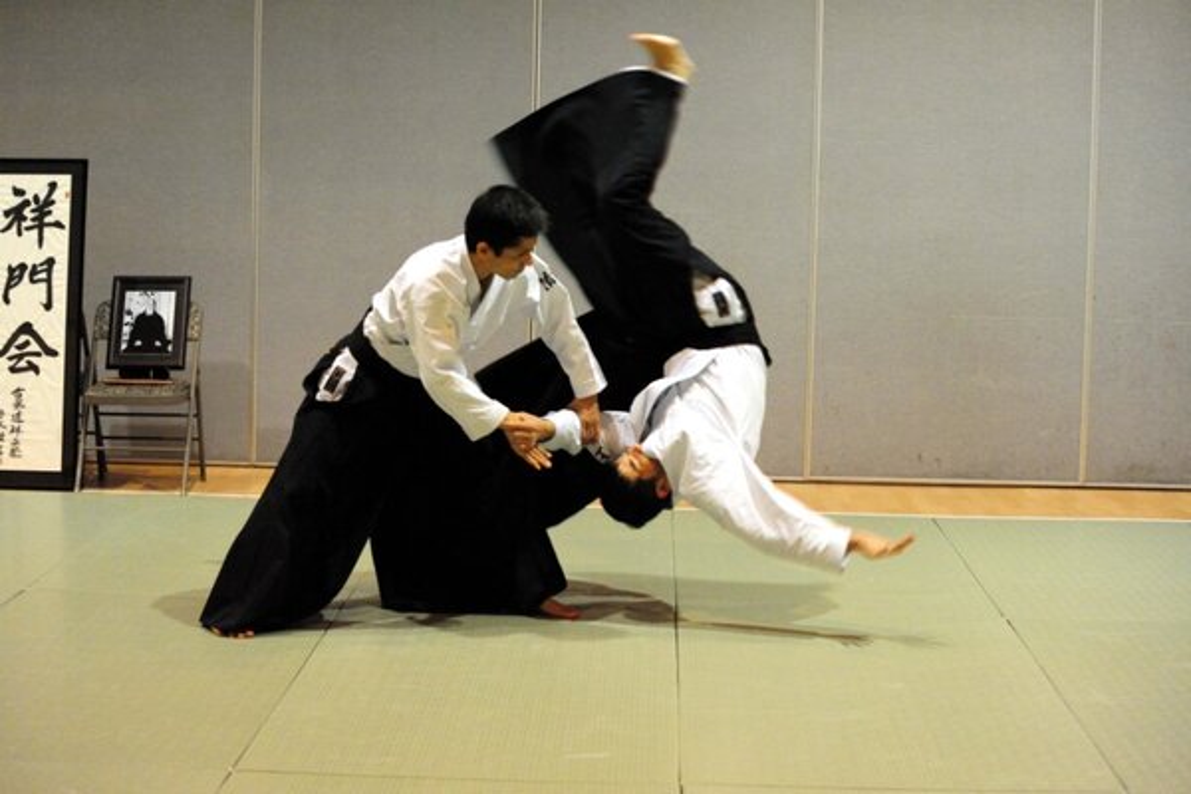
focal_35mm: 70
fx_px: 2316
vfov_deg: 19.5
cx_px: 596
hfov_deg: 28.8
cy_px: 397
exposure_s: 1/160
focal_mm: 70
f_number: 5
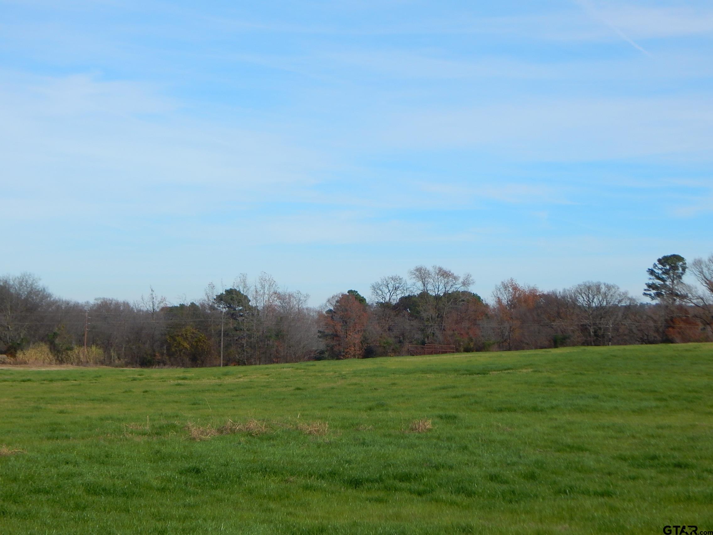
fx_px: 1545
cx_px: 356
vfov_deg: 19.6
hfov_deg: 26.0
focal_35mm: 75
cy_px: 268
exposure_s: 1/1000
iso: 125
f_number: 4.2
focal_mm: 13.5
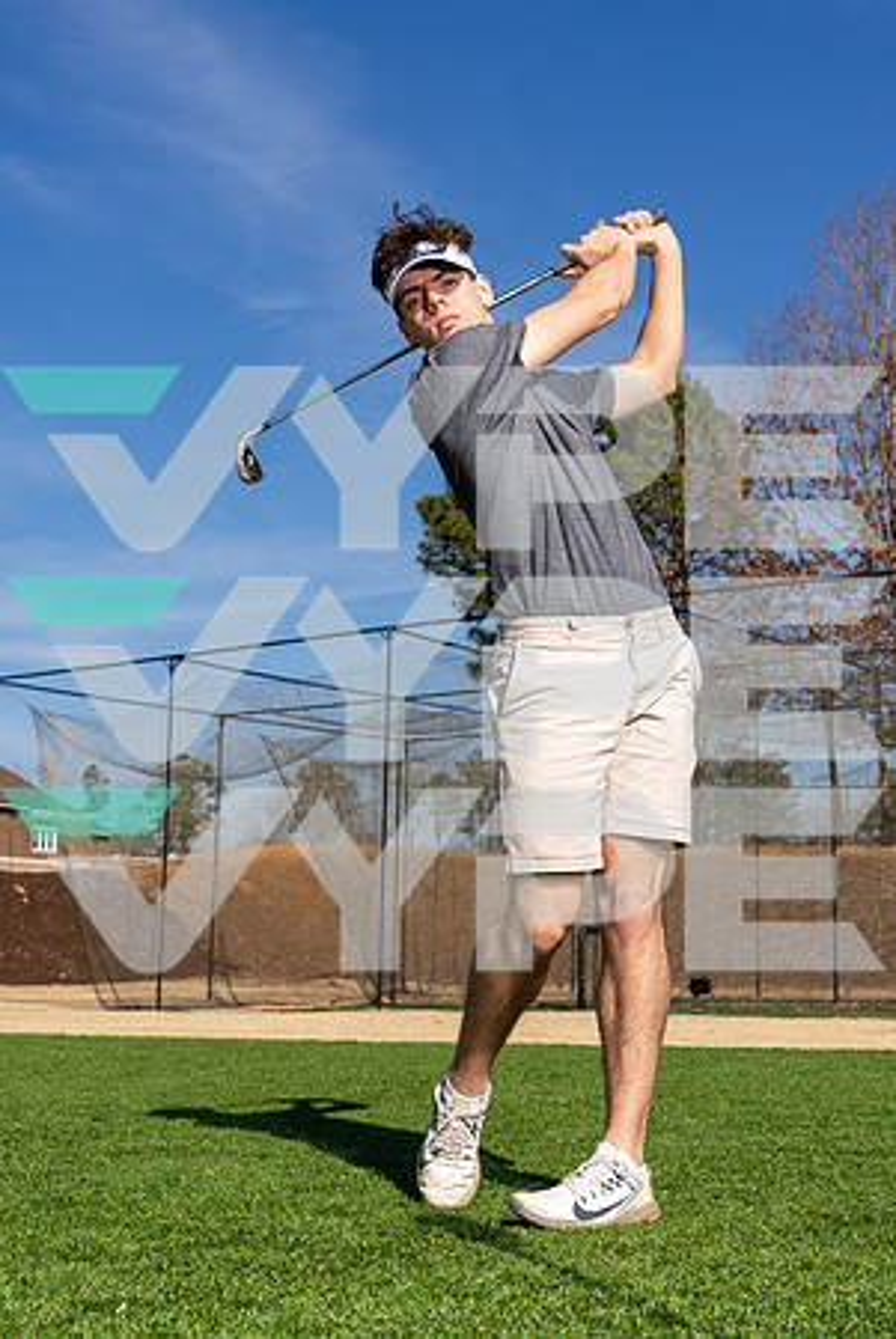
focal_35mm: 50
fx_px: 1862
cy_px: 670
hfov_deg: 27.1
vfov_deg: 39.6
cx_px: 448
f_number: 7.1
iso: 64
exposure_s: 1/320
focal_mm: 50
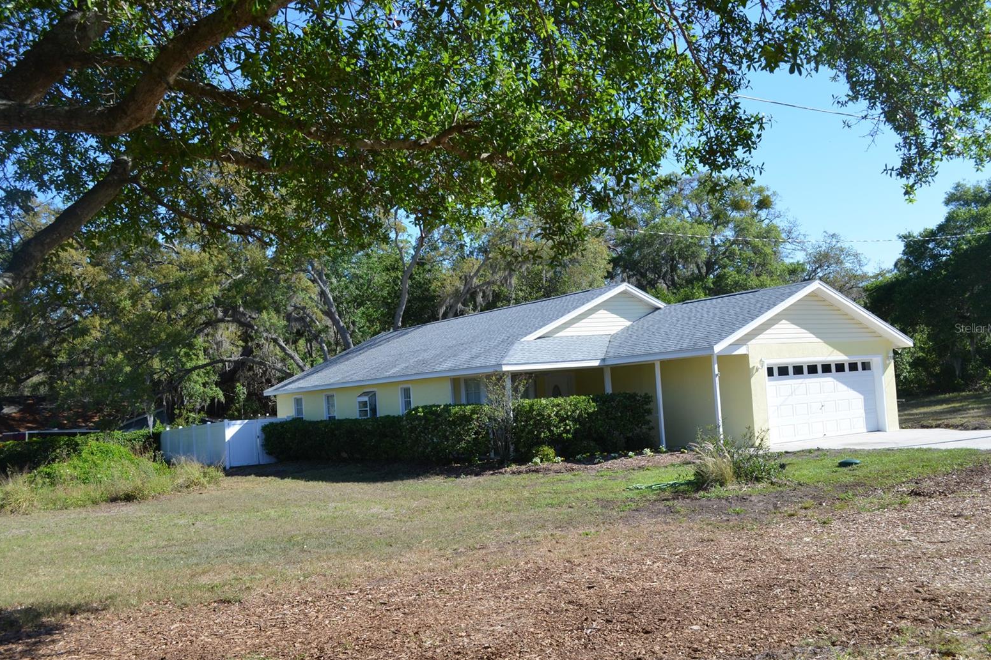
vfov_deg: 38.9
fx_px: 936
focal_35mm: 34
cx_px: 500
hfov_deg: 55.8
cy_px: 328
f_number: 8
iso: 160
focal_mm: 22
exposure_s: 1/250
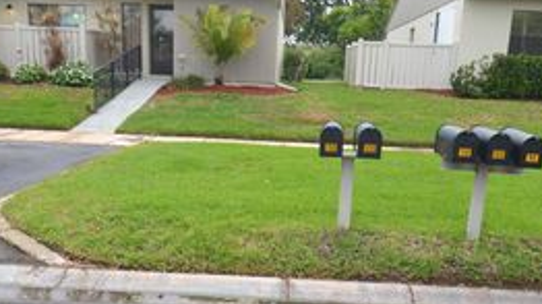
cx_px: 263
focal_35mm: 39
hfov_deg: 51.6
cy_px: 226
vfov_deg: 29.9
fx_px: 560
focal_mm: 13
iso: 280
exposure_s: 1/125
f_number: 5.6
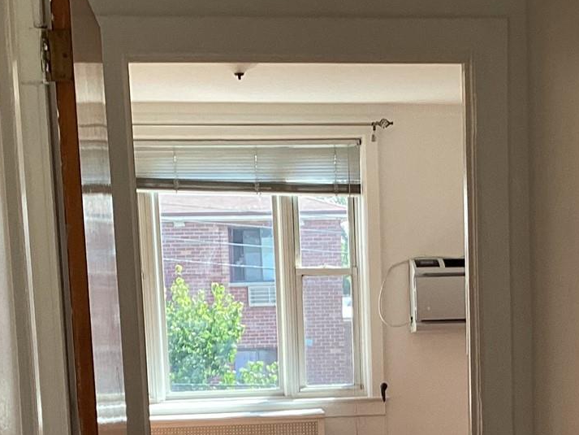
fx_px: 1489
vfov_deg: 16.0
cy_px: 522
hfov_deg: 21.8
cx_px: 432
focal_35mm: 89
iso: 50
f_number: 2.4
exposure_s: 1/120
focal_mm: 3.3
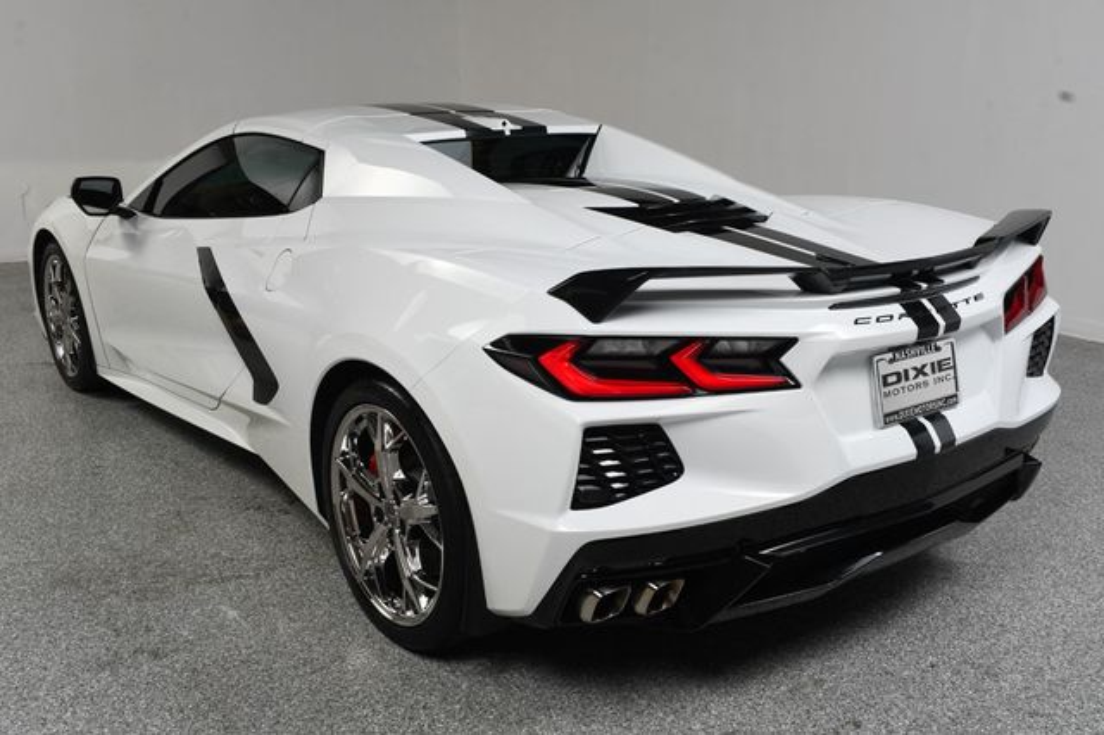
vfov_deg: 36.8
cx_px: 552
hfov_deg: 53.2
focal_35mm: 36
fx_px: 1103
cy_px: 368
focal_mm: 24
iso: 100
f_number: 13
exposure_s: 1/160
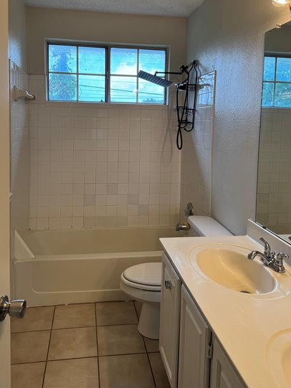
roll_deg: -1.0
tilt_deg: -3.7
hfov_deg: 46.8
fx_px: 336
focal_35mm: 30
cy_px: 147
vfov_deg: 59.2
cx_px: 138
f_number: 1.78
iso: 64
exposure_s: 1/235
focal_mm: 6.76
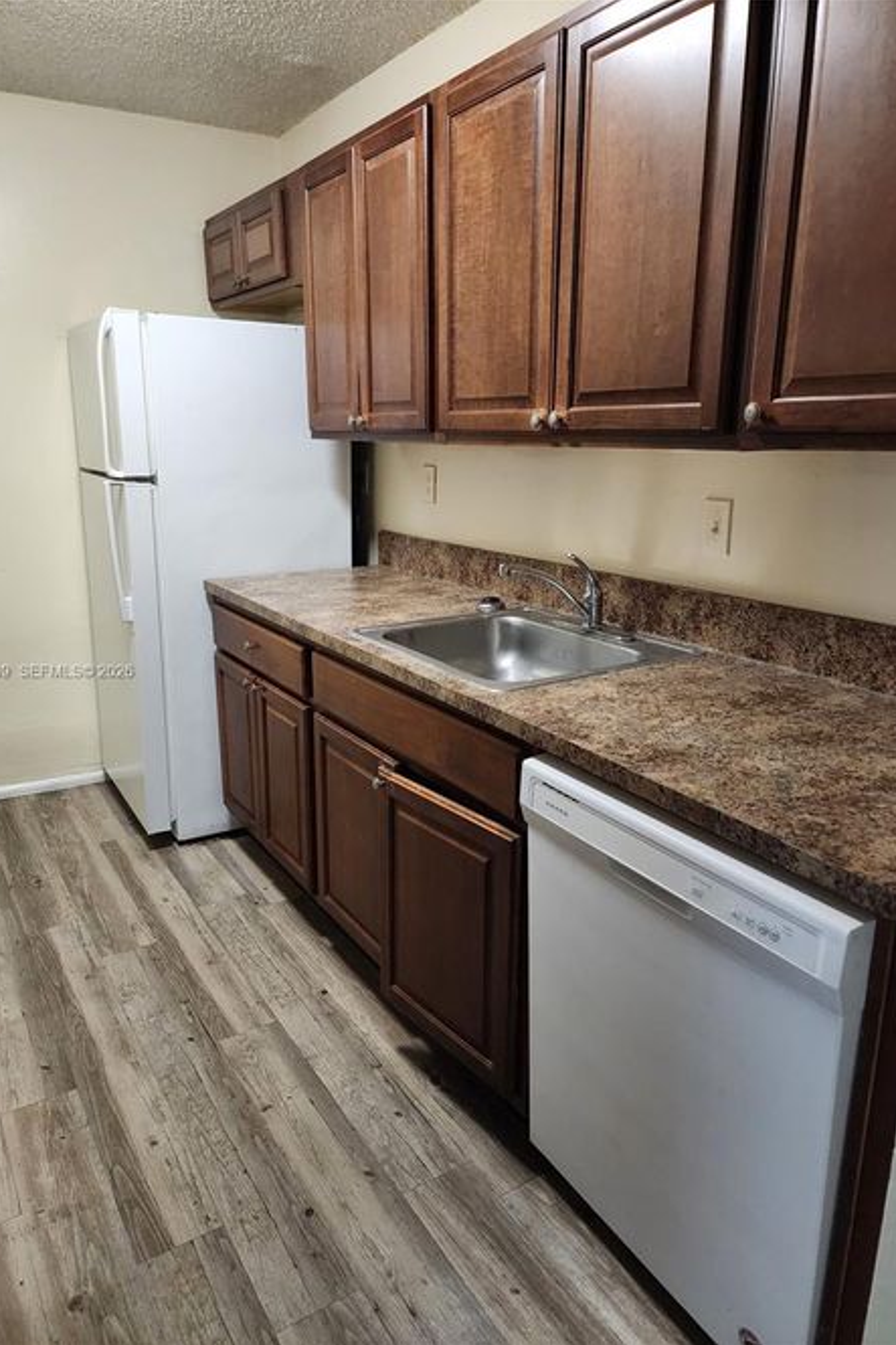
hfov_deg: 53.1
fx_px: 896
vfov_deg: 73.8
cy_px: 672
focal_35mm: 24
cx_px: 431
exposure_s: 1/120
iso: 1000
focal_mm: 6.4
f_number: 1.8
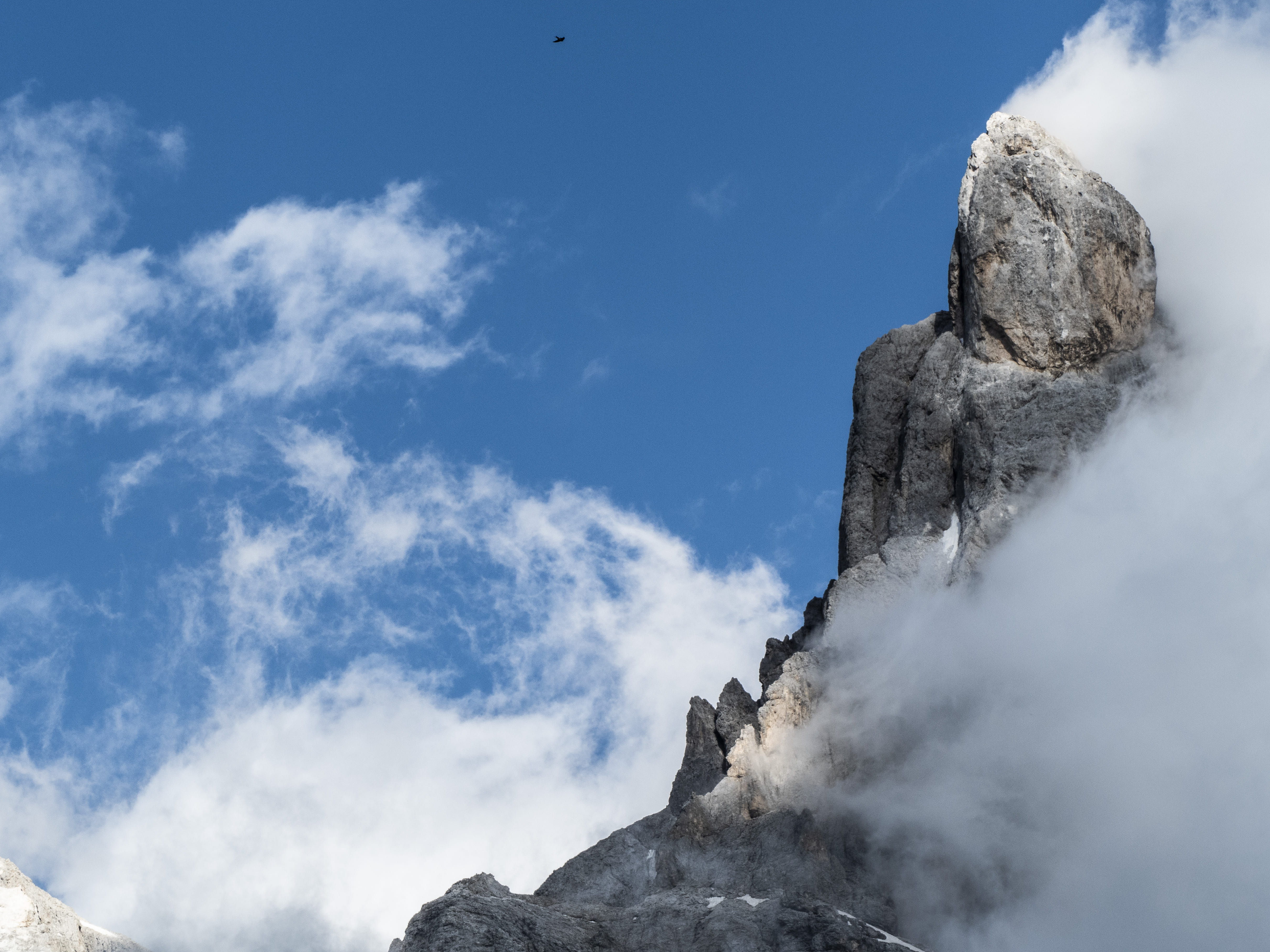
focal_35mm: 234
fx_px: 8584
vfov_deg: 6.3
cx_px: 682
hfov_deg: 8.5
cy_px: 476
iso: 125
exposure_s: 1/400
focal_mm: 78.73
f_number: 8
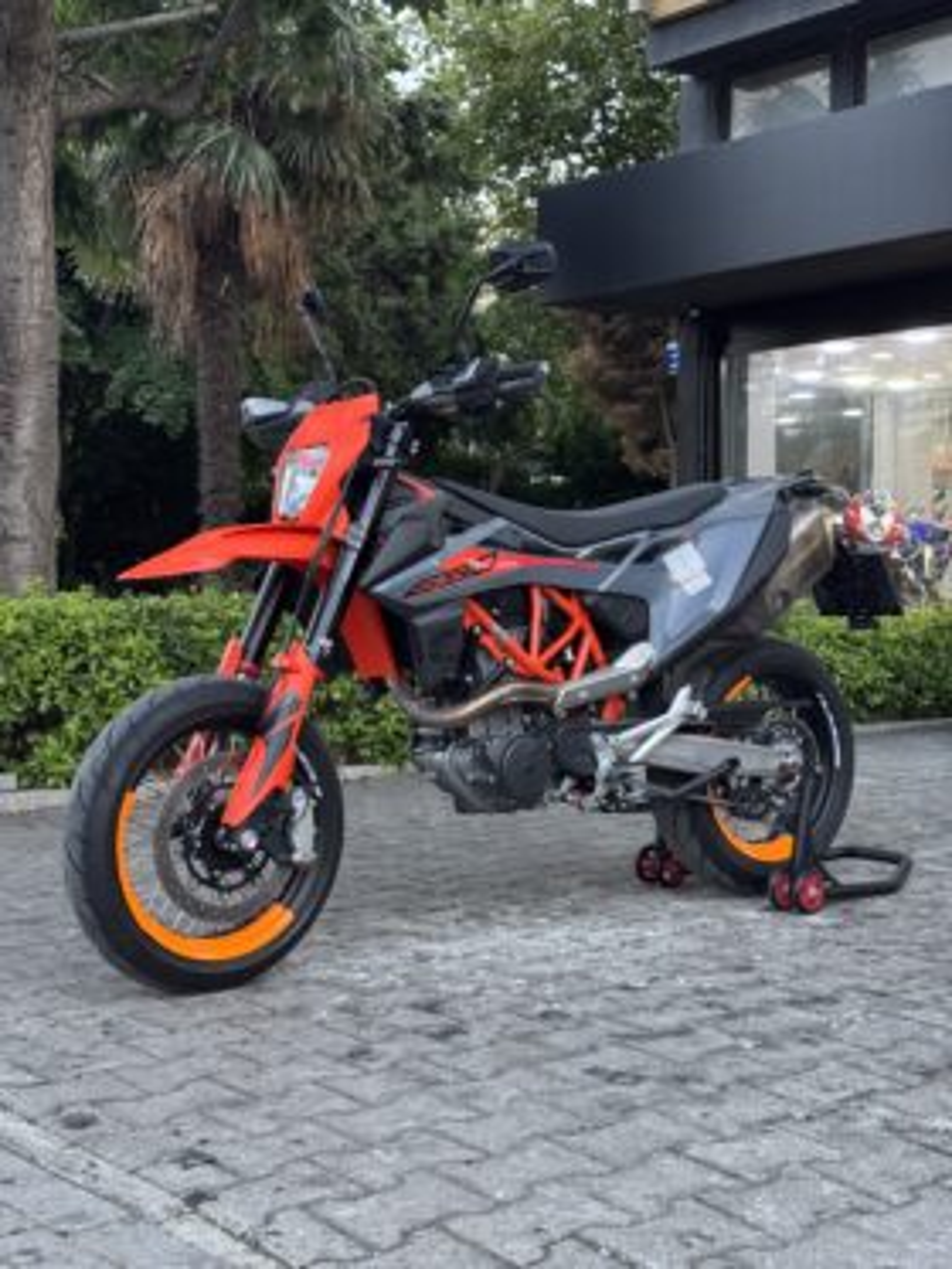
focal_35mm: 48
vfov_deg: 39.6
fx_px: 1759
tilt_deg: -1.8
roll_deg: -0.6
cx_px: 476
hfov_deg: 30.3
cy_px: 634
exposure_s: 1/60
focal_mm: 6.76
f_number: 1.78
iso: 250
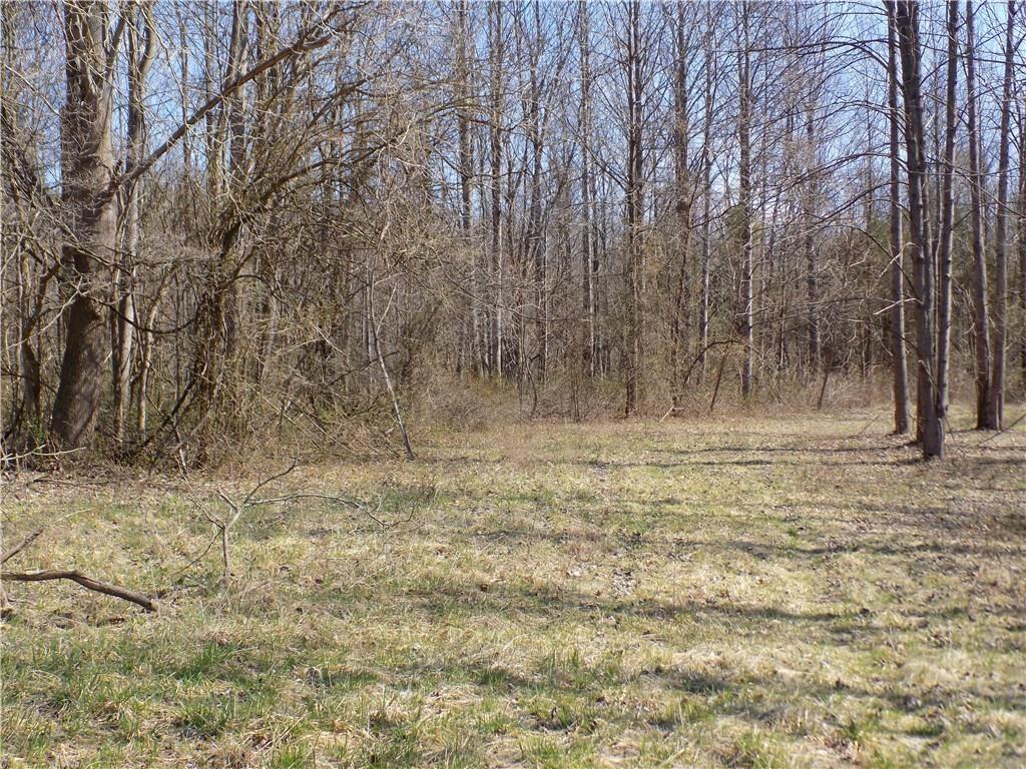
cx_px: 513
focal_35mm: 46
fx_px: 1363
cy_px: 384
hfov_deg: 41.2
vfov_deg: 31.5
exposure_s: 1/320
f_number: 3.7
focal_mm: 8.1
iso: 80
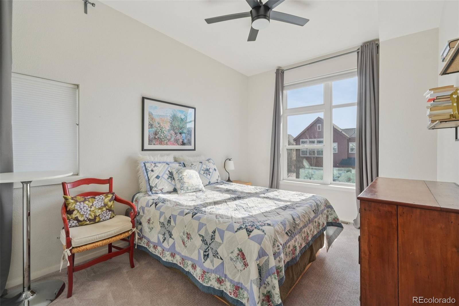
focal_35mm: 16
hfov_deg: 98.2
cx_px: 230
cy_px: 153
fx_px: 199
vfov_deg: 75.1
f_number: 8
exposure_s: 1/80
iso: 800
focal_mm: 10.4
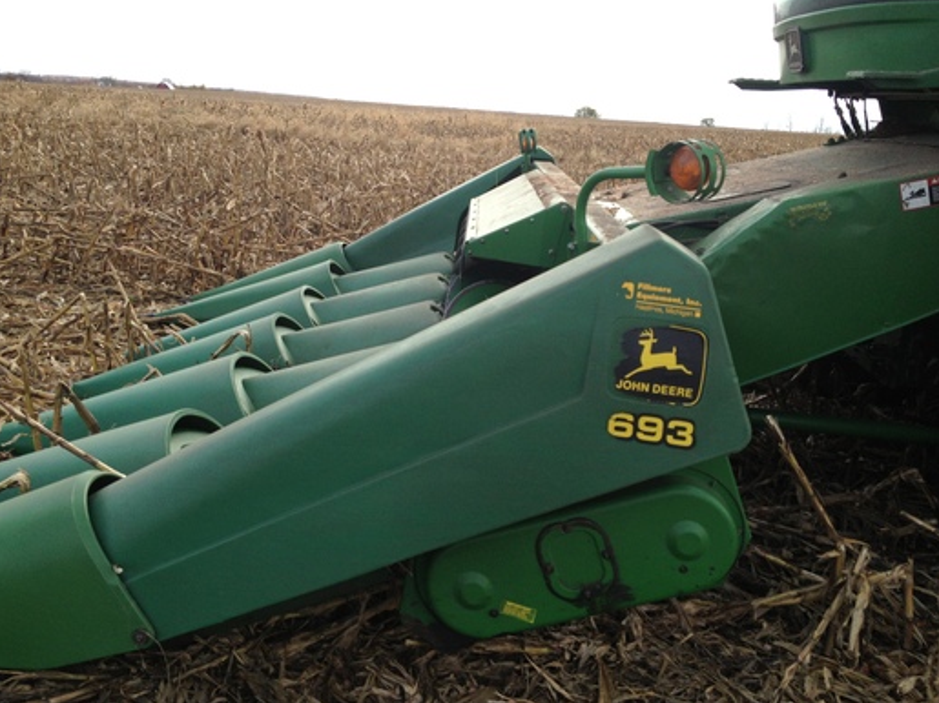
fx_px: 1003
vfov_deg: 38.6
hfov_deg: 50.1
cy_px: 339
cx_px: 450
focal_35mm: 37
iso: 50
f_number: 2.4
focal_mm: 4.28
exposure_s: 1/756
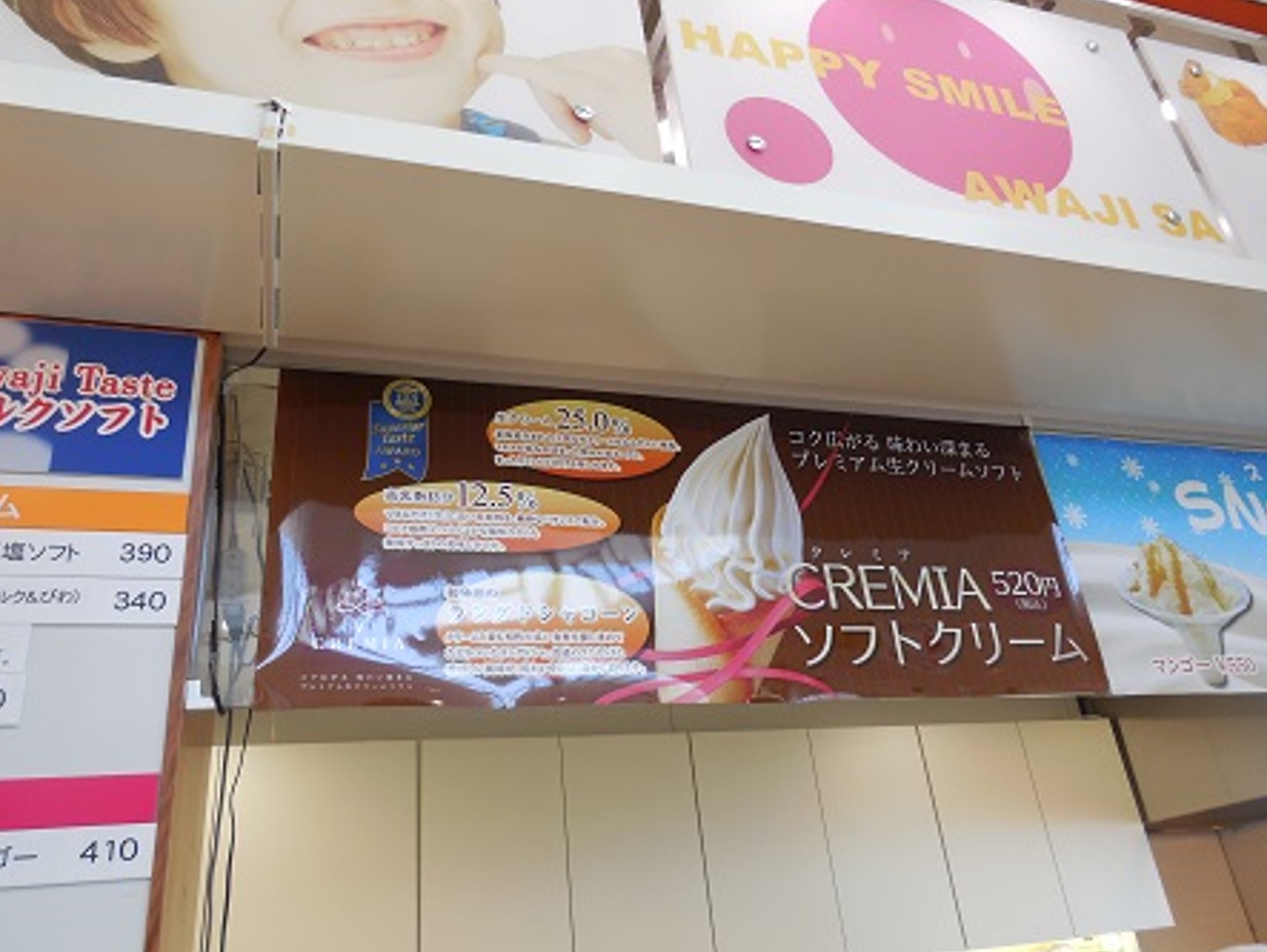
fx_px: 952
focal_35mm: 26
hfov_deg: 67.3
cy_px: 460
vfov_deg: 53.1
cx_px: 634
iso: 125
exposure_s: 1/40
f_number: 3.1
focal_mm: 4.5
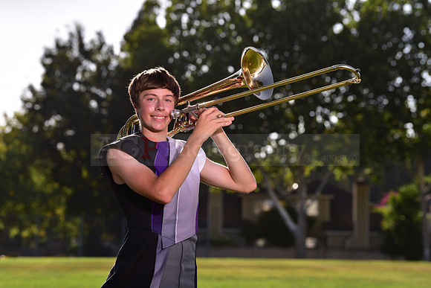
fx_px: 1736
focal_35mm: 145
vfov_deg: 9.5
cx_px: 216
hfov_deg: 14.2
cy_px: 144
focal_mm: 145
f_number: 6.3
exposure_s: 1/250
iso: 80
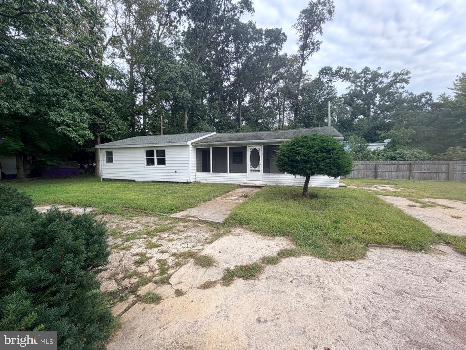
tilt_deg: -4.4
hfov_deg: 102.1
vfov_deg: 85.7
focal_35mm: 14
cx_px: 233
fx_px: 188
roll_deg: +0.6
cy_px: 175
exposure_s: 1/502
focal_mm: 2.22
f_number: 2.2
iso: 50
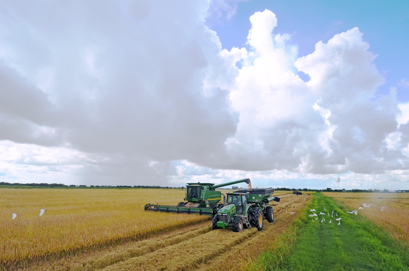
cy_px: 136
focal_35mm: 18
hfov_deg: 90.1
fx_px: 204
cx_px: 204
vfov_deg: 67.1
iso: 100
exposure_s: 1/250
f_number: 8
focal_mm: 12
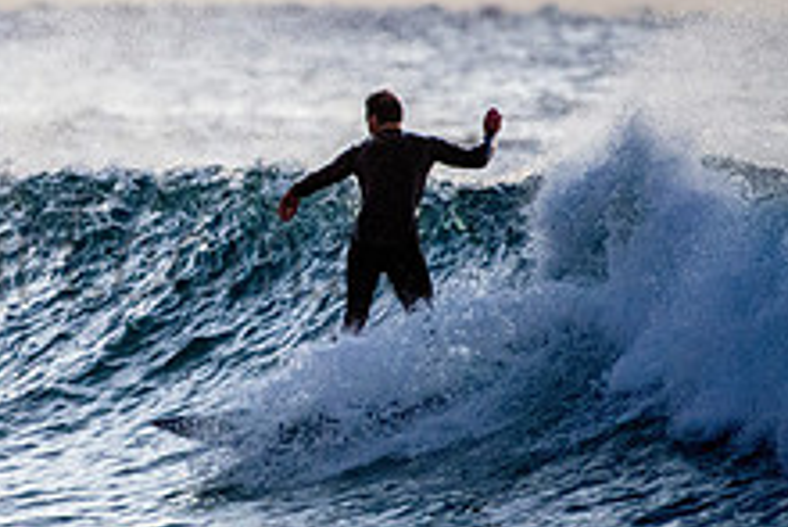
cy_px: 217
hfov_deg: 1.0
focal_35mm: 1976
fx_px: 43279
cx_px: 50
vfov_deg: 0.7
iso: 1800
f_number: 5.6
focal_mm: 500
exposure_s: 1/800
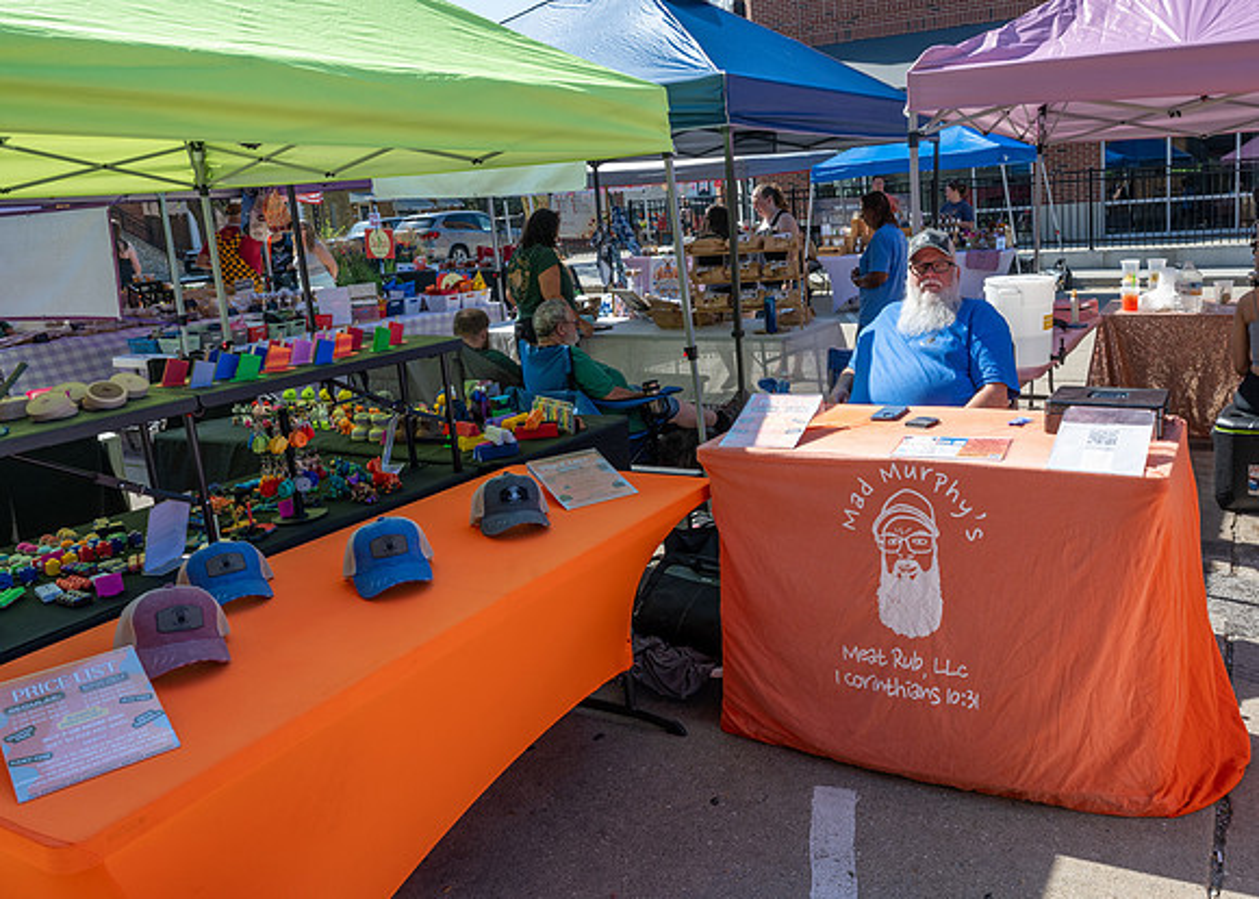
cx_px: 774
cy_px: 383
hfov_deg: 62.1
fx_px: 1032
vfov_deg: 46.9
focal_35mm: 29
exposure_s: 1/200
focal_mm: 24
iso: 200
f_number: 10
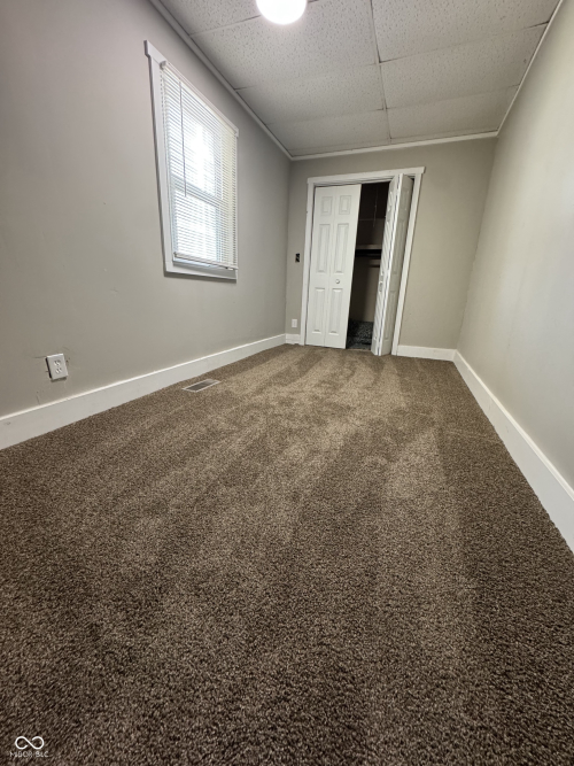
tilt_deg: -15.4
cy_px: 383
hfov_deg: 85.7
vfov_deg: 102.1
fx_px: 310
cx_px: 287
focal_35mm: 14
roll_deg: -2.4
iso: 320
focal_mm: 2.22
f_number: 2.2
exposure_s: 1/60
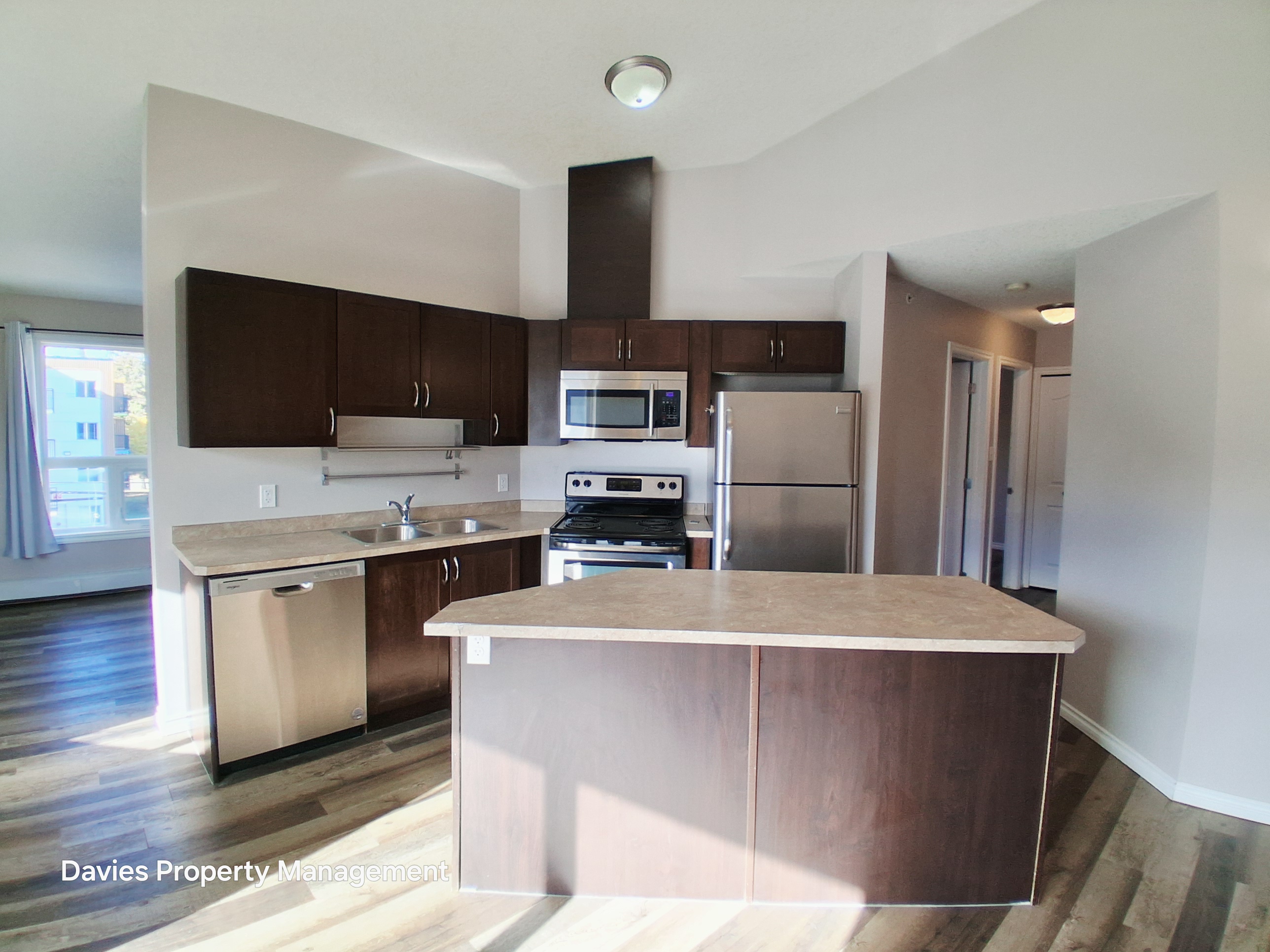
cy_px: 476
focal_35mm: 17
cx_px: 635
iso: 50
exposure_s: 1/120
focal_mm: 1.4
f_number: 2.2
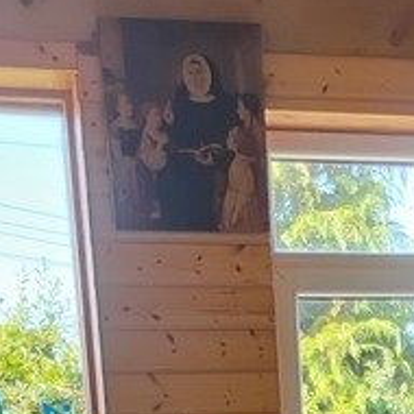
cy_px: 788
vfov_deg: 14.4
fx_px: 1407
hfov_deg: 16.4
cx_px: 407
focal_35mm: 104
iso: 559
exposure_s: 1/50
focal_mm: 4.26
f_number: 1.8
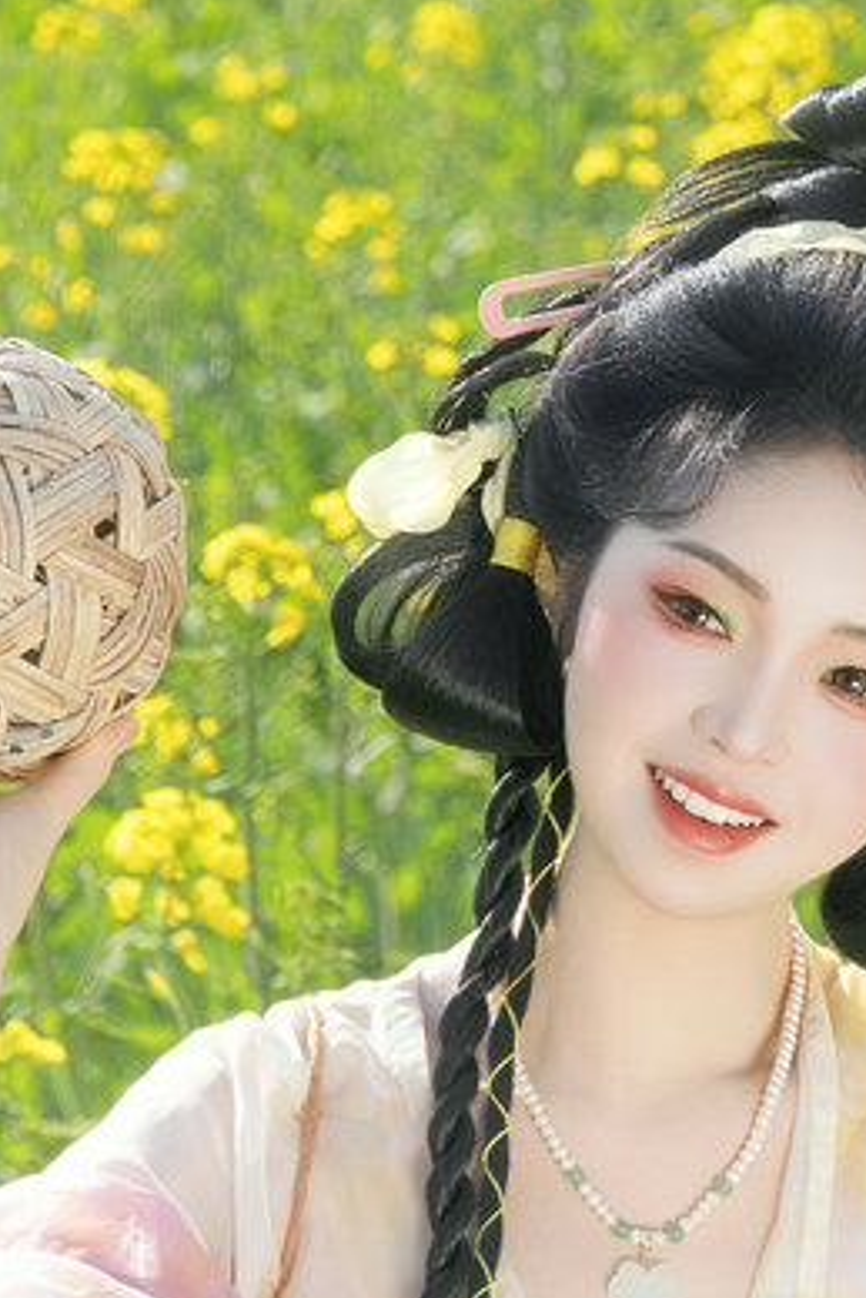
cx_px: 642
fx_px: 13158
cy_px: 1576
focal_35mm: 365
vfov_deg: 5.6
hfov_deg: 3.8
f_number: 5.6
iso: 100
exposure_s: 1/200
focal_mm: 70
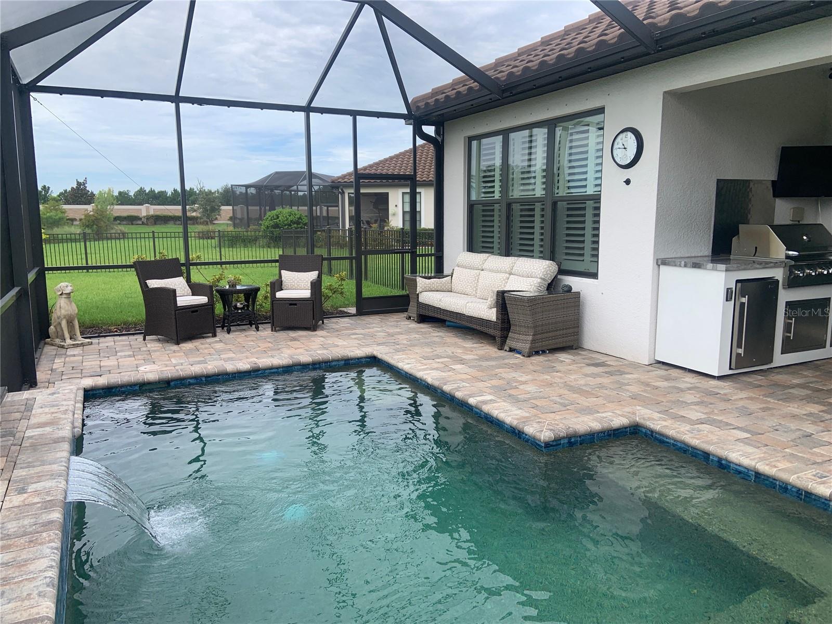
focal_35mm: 26
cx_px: 416
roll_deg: +0.5
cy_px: 312
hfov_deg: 67.3
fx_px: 625
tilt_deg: -9.5
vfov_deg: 53.1
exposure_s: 1/802
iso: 25
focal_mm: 4.25
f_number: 1.8
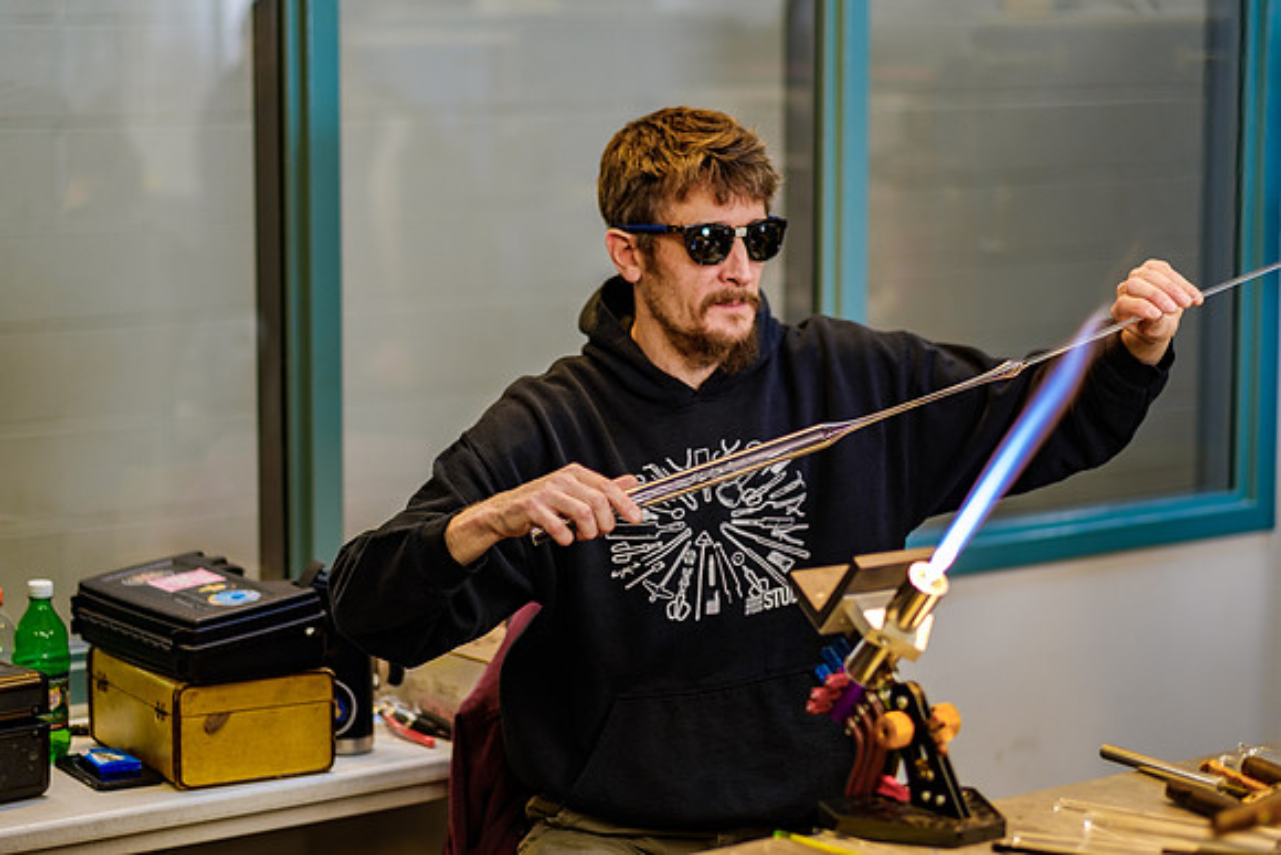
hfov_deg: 23.3
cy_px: 410
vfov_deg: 15.6
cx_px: 614
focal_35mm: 87
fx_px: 3112
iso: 200
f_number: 1.2
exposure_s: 1/125
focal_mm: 56
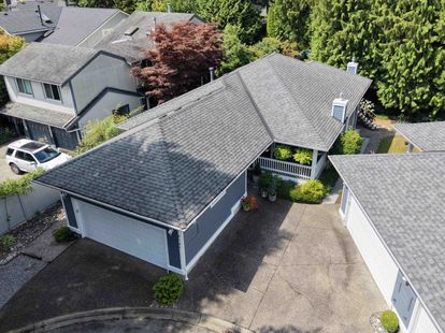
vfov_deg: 48.2
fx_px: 373
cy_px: 156
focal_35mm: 29
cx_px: 234
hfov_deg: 61.7
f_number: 1.8
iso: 100
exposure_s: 1/800
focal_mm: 8.67
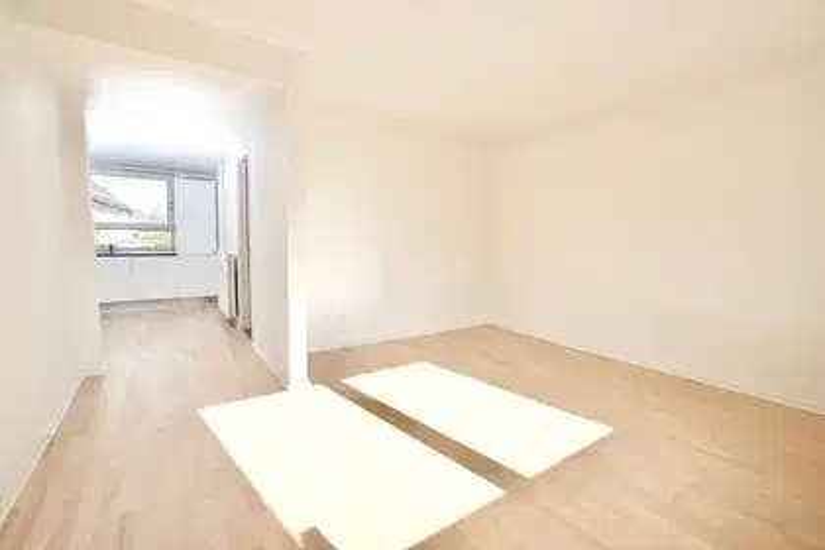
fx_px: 344
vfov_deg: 77.3
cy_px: 275
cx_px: 412
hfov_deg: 100.4
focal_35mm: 15
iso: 100
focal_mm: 10
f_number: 6.3
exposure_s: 1/160
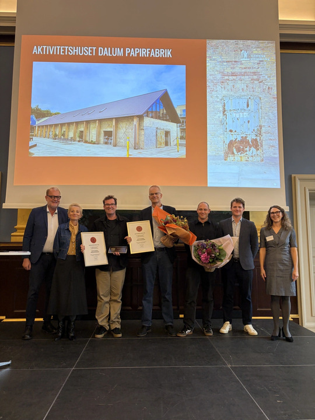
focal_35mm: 26
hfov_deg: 53.1
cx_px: 158
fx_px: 315
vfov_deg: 67.3
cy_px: 210
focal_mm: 5.96
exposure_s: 1/50
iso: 80
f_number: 1.6
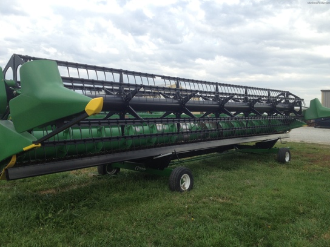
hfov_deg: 52.6
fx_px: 334
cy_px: 124
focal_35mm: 35
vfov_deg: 40.7
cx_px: 165
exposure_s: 1/673
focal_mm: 4.28
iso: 64
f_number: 2.4
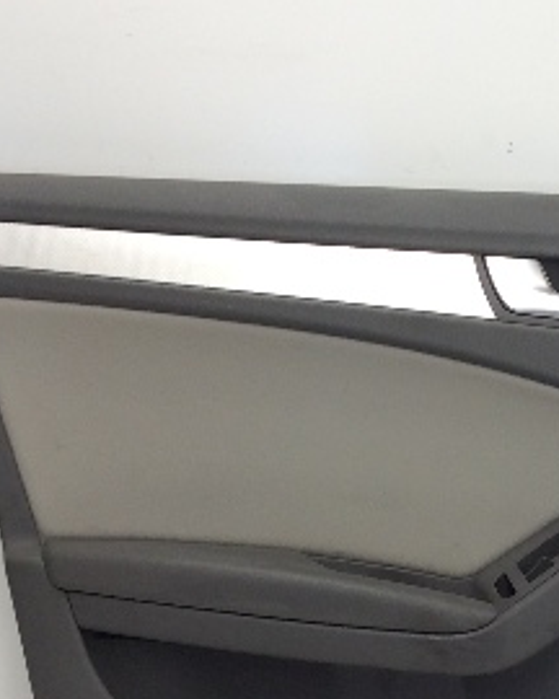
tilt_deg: -17.0
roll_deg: +1.3
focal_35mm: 74
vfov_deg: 25.4
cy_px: 531
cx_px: 471
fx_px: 1530
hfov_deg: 20.4
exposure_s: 1/40
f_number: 2.4
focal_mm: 3.3
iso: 40
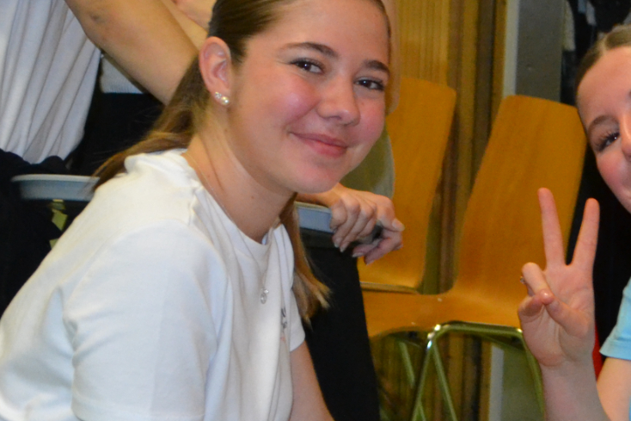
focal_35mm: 159
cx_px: 594
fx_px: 2786
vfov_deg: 8.6
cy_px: 327
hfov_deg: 12.8
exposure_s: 1/60
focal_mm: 38
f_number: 5
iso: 2000
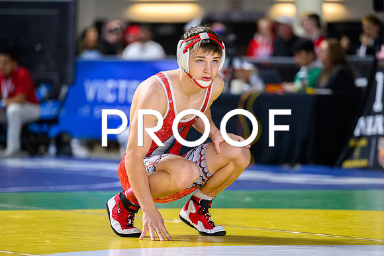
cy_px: 156
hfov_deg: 9.3
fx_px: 2349
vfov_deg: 6.2
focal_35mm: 220
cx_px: 186
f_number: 2.8
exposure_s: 1/800
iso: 3200
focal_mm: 165
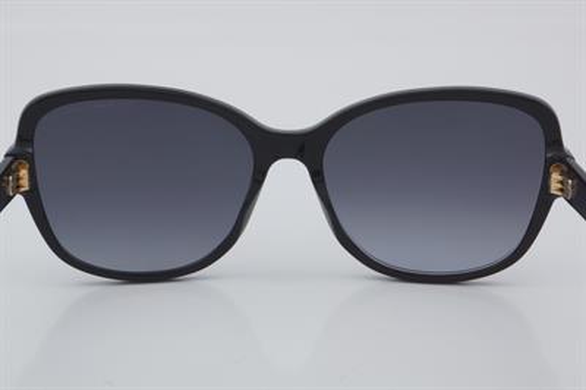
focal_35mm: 82
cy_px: 195
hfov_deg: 24.6
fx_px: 1342
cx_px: 293
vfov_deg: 16.5
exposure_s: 1/4
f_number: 32
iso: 100
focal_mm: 55
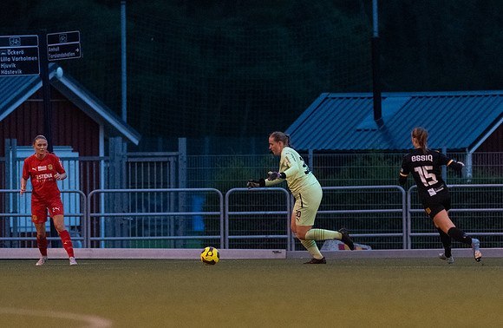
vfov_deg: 2.4
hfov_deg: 3.7
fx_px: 7801
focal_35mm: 562
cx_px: 310
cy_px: 206
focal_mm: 300
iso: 7200
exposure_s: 1/800
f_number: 3.2
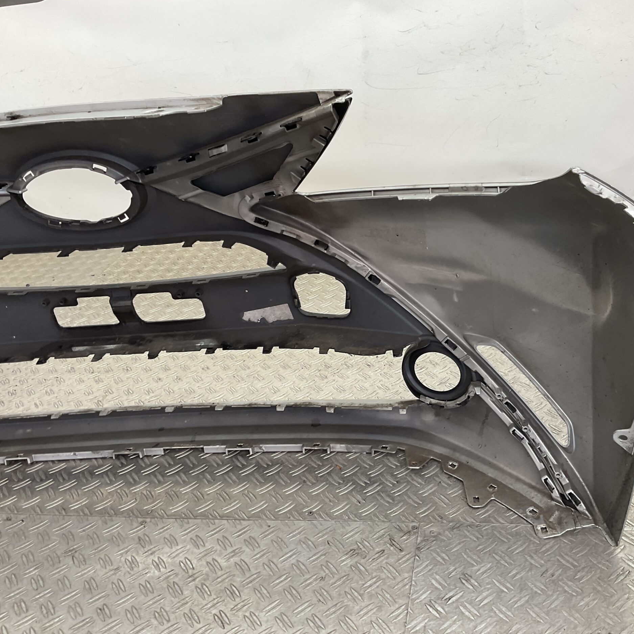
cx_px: 379
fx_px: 725
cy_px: 321
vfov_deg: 47.2
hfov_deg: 47.0
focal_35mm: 35
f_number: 1.8
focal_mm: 3
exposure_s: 1/120
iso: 32
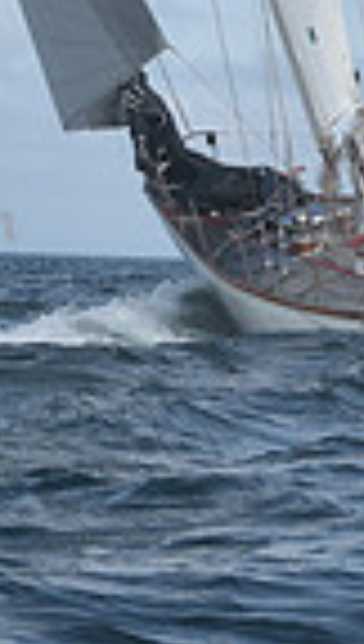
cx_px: 249
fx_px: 5069
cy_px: -464
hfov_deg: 4.1
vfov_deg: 7.1
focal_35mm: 297
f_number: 9
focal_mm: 70
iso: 200
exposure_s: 1/800
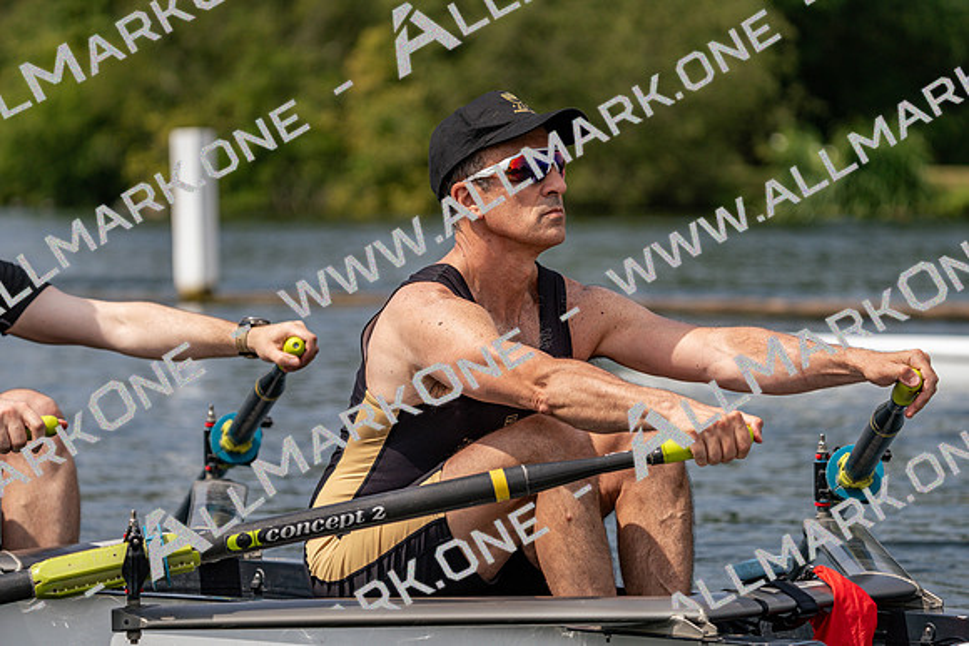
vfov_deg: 6.9
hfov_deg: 10.3
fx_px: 5384
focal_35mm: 200
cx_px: 484
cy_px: 323
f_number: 5.6
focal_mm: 200
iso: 200
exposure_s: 1/1600
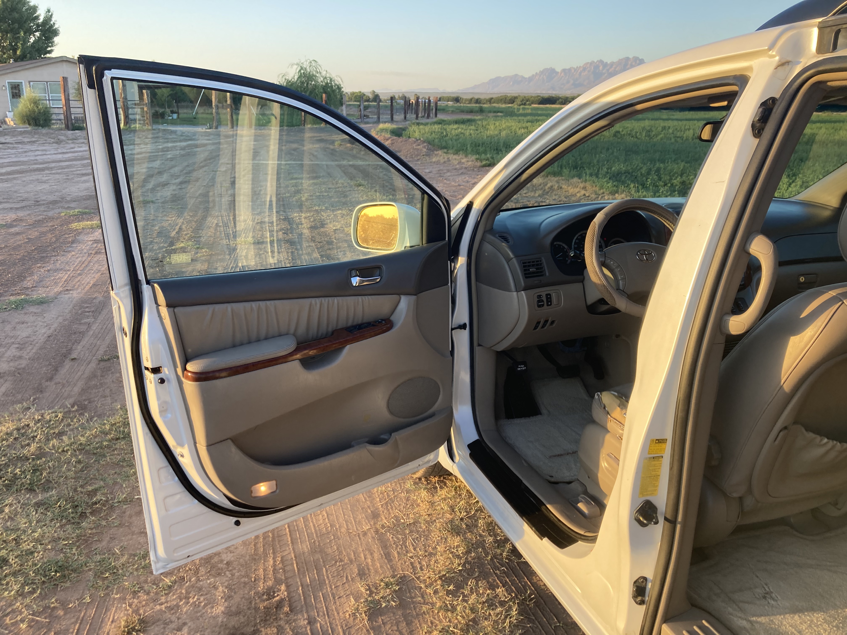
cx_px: 424
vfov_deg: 49.7
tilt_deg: -17.0
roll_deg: -1.1
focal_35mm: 28
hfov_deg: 63.4
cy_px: 318
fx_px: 685
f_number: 1.8
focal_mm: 3.99
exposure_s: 1/122
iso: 25
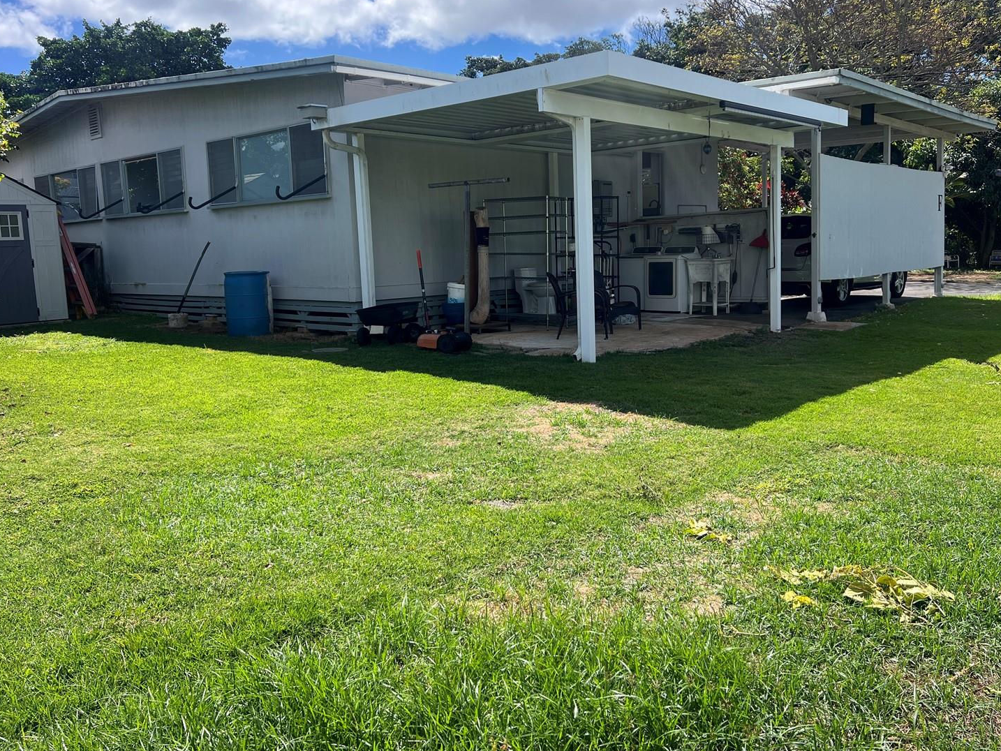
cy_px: 336
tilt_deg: -6.6
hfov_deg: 61.5
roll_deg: +2.6
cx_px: 550
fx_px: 839
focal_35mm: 29
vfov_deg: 48.2
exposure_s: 1/2404
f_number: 1.5
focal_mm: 5.7
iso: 50
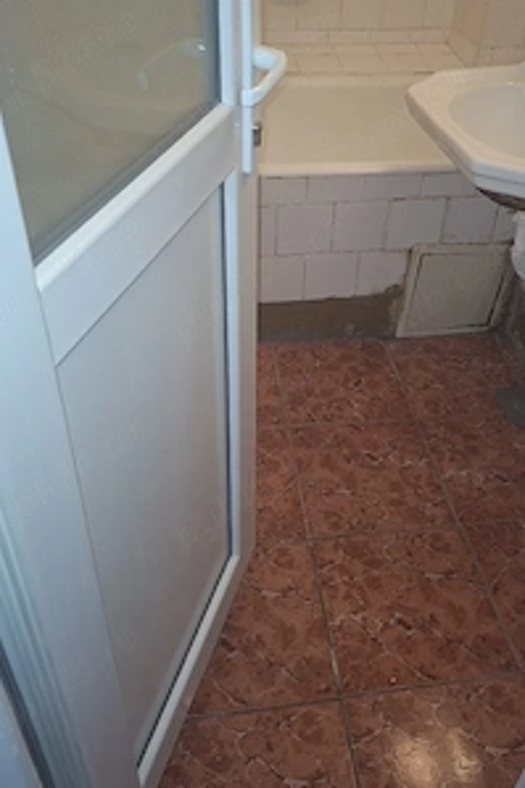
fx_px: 701
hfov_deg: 40.9
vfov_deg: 58.2
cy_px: 311
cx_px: 311
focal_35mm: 32
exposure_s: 1/50
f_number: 1.8
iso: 200
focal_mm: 5.54
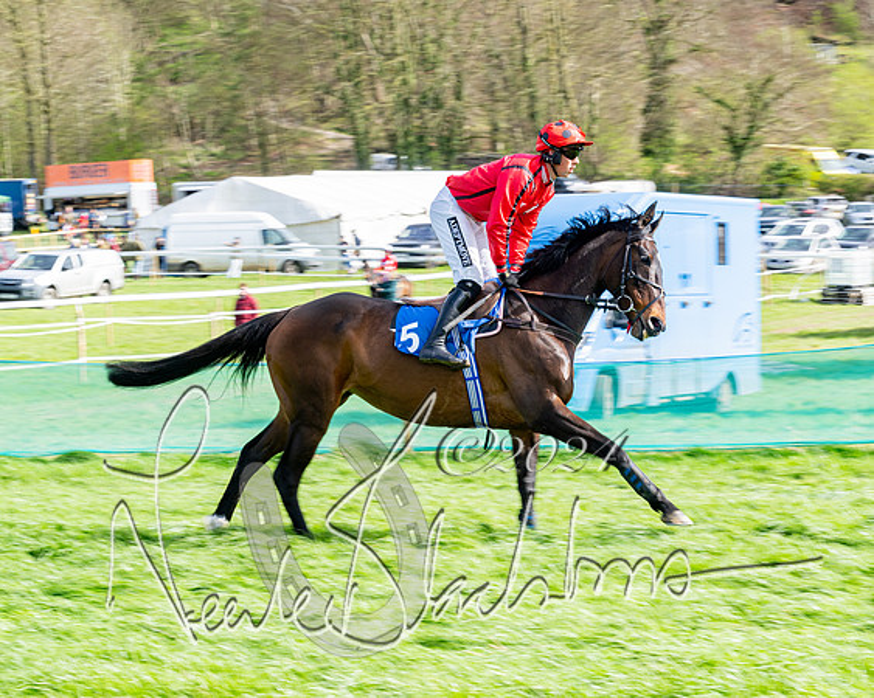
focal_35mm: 109
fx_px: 2827
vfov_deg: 14.1
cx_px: 399
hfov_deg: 17.6
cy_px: 349
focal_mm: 97
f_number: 11
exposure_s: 1/160
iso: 200
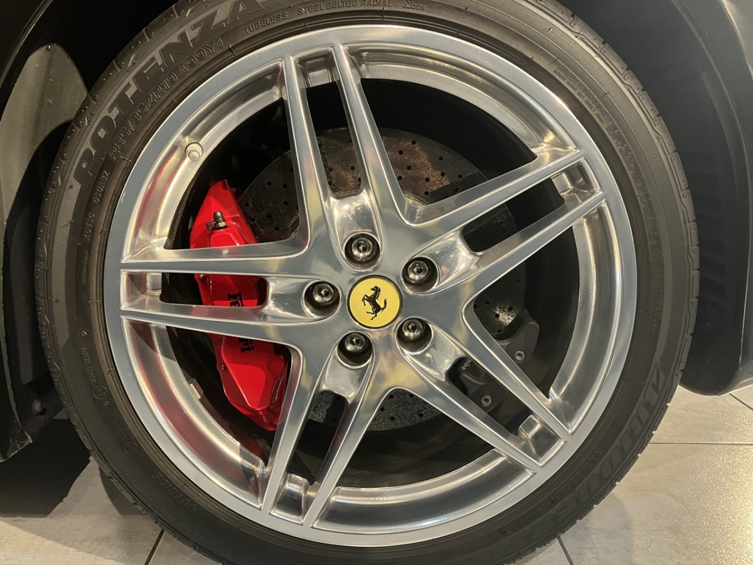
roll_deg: -2.2
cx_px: 376
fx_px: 609
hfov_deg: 63.4
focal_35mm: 28
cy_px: 282
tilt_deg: -12.9
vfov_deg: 49.7
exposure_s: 1/50
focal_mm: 3.99
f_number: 1.8
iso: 320
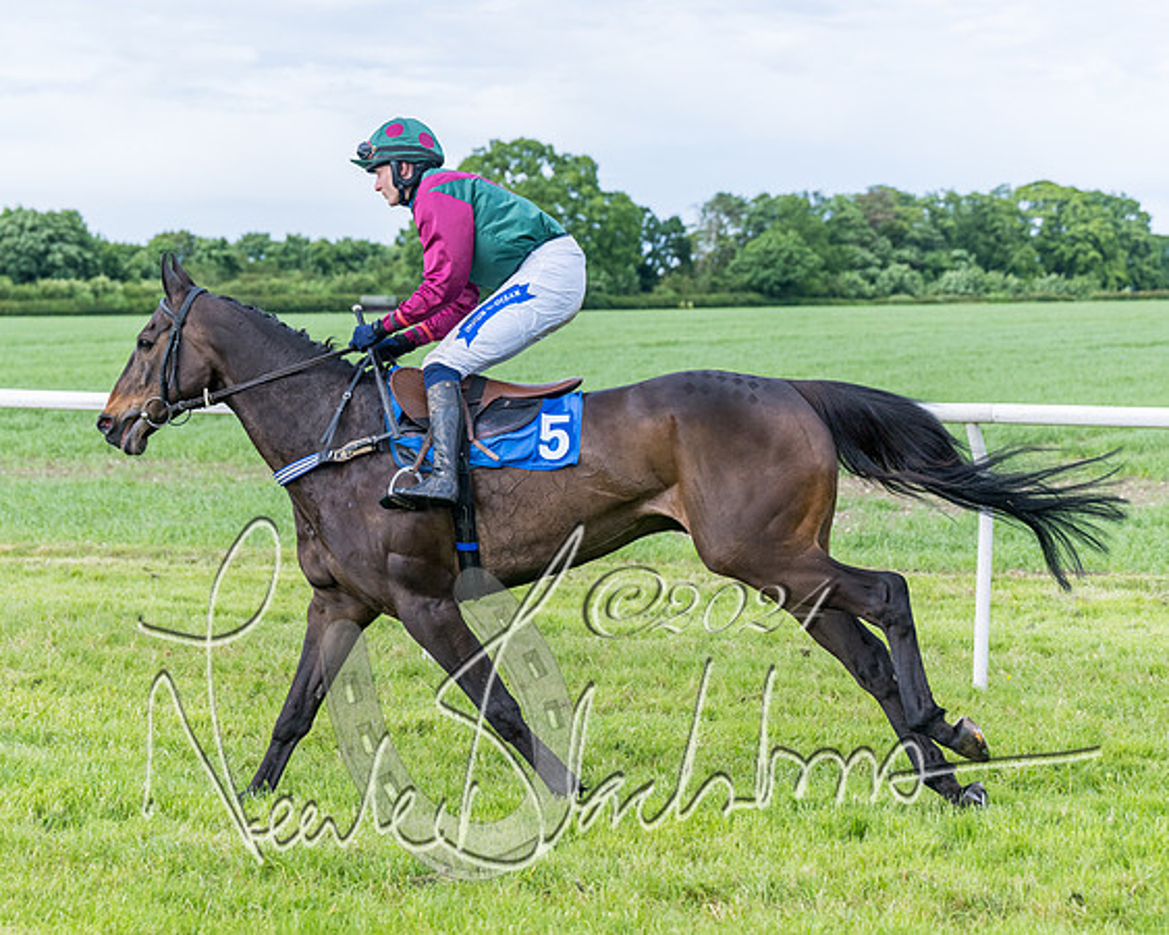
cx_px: 533
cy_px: 378
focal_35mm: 100
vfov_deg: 15.3
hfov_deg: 19.1
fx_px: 3465
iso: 400
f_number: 4
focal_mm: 70
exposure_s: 1/2500
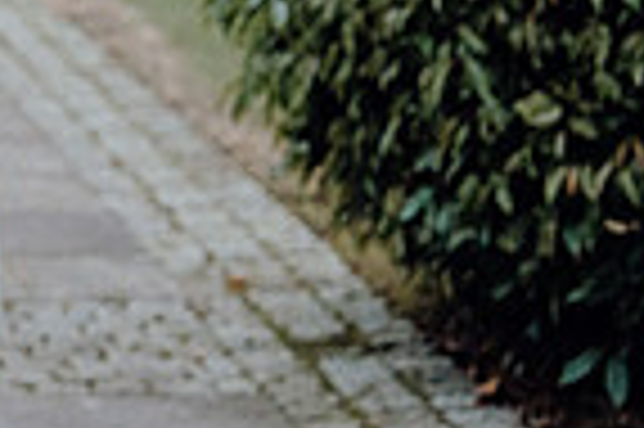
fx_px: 4574
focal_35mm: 256
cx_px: -576
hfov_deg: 7.8
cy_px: -259
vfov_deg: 5.3
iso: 5000
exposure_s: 1/200
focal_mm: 63
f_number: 3.5
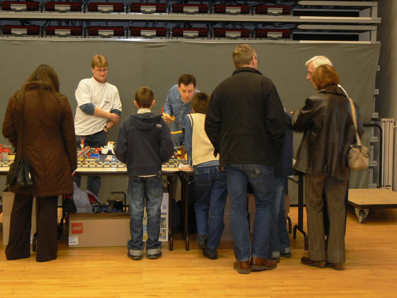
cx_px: 198
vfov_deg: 21.3
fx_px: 791
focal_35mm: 69
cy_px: 149
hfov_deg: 28.2
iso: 100
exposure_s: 1/8
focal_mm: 9.5
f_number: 3.2
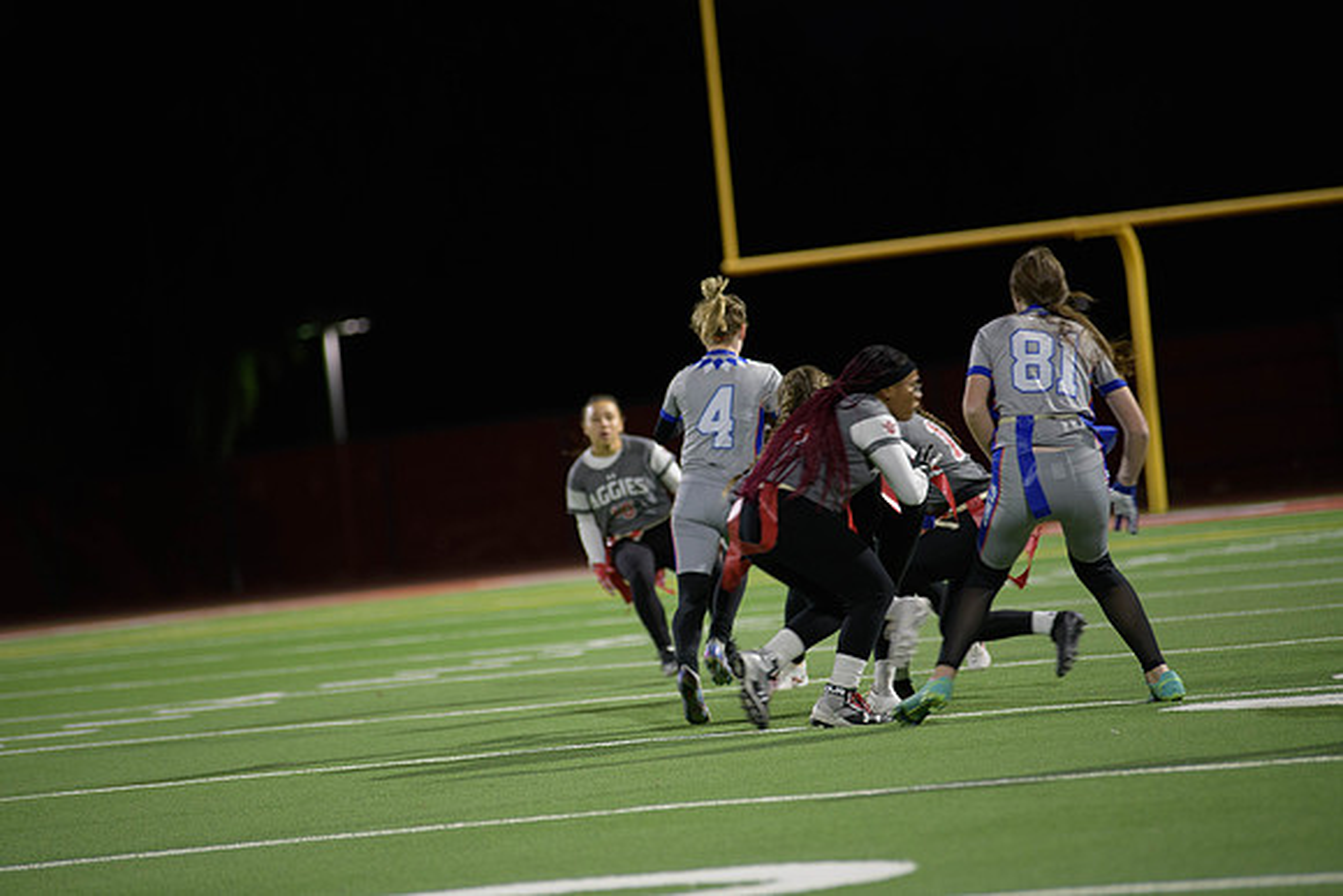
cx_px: 672
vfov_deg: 6.9
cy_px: 448
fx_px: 7463
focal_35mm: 200
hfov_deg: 10.3
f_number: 2.8
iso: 1100
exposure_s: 1/200
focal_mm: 200
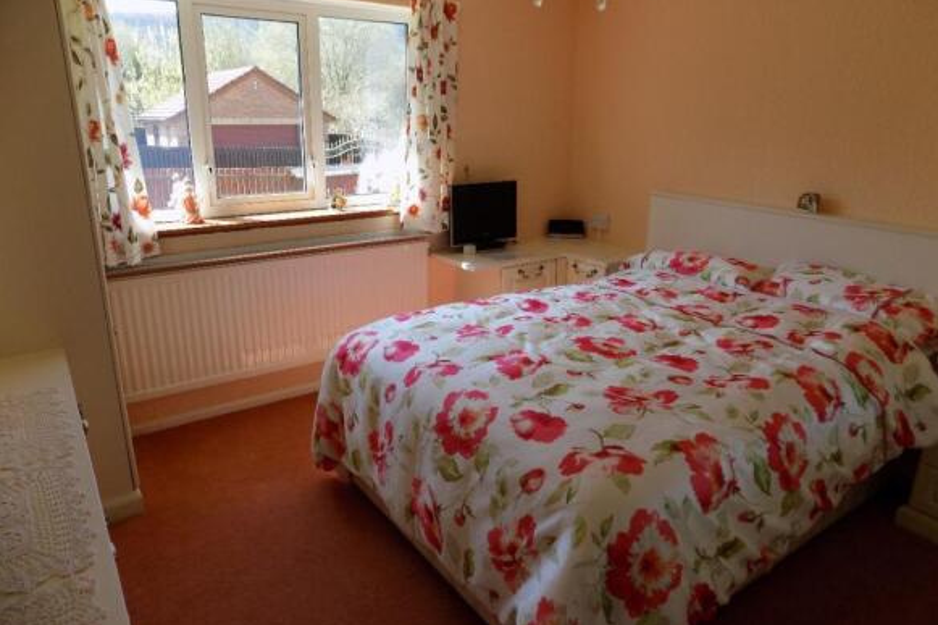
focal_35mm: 24
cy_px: 301
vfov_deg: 53.1
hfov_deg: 73.8
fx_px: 625
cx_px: 469
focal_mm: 4
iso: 80
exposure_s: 1/80
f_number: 3.1
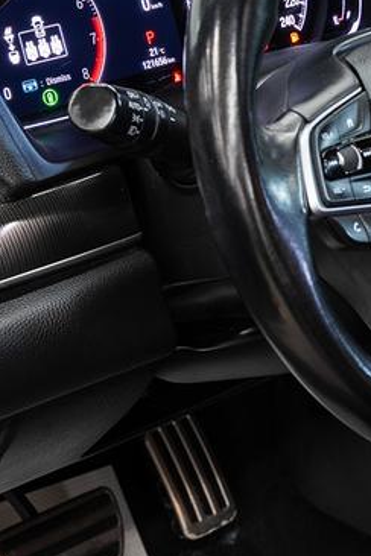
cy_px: 152
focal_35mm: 127
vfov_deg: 16.1
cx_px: 558
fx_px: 1963
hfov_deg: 10.4
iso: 100
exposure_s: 1/1.25
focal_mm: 32.3
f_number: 5.6
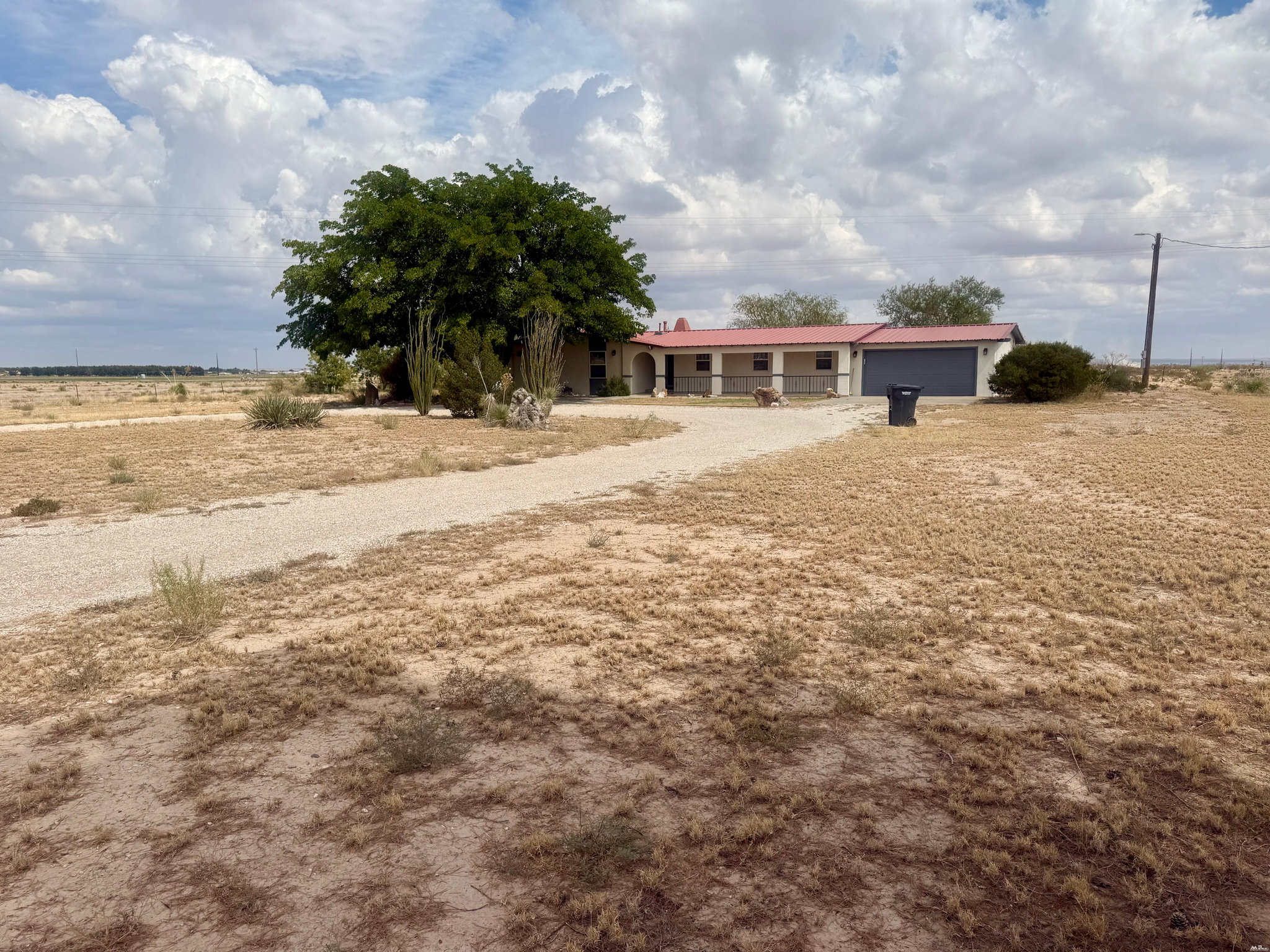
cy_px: 476
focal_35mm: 24
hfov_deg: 71.6
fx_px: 881
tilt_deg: -6.7
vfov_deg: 56.8
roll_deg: +1.1
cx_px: 635
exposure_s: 1/10309
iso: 80
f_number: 1.78
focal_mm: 6.76
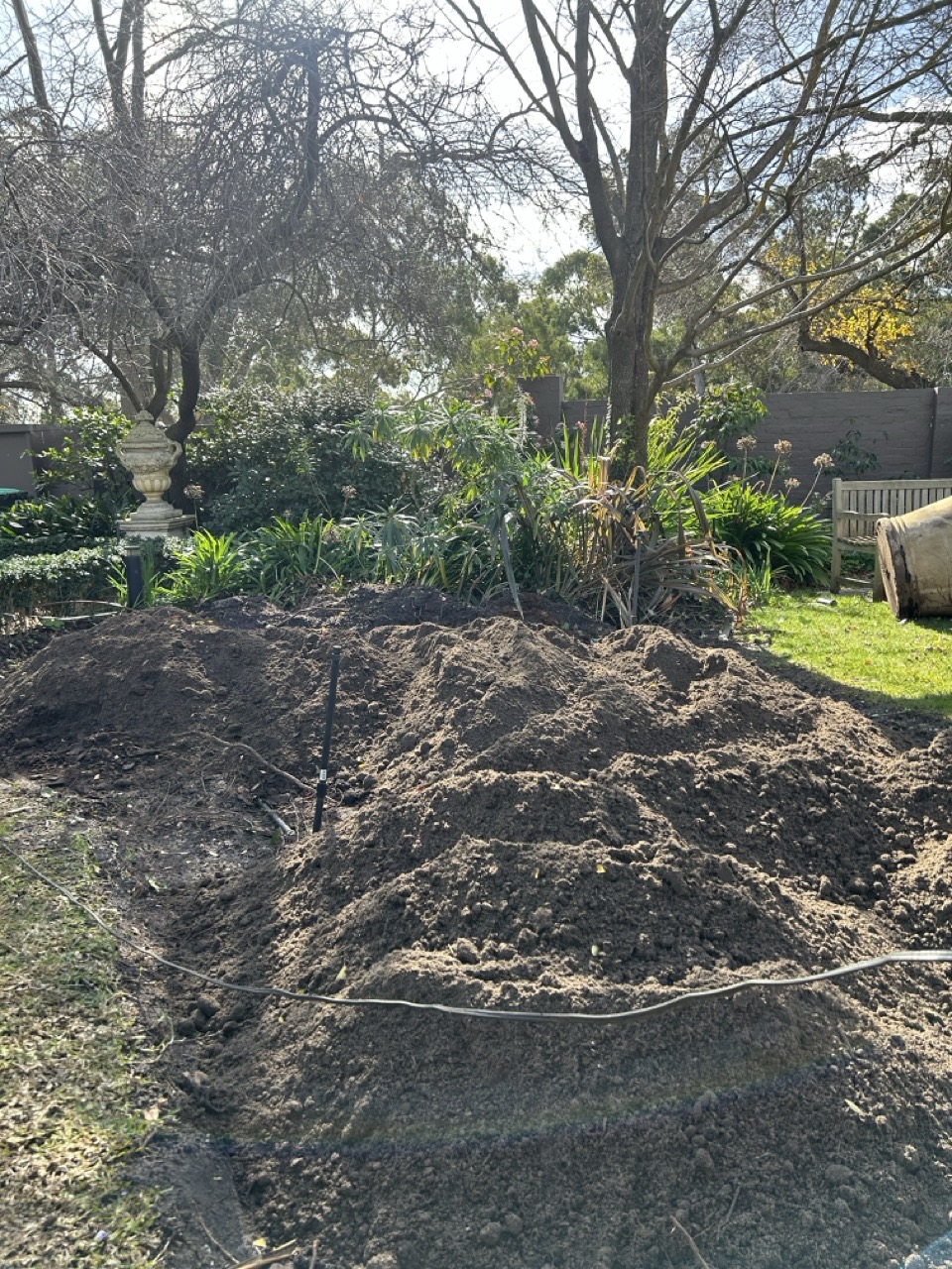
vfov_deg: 67.3
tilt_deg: -10.5
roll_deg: +0.8
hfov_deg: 53.1
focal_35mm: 26
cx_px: 476
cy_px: 634
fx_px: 953
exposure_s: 1/654
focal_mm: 5.7
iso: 50
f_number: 1.5
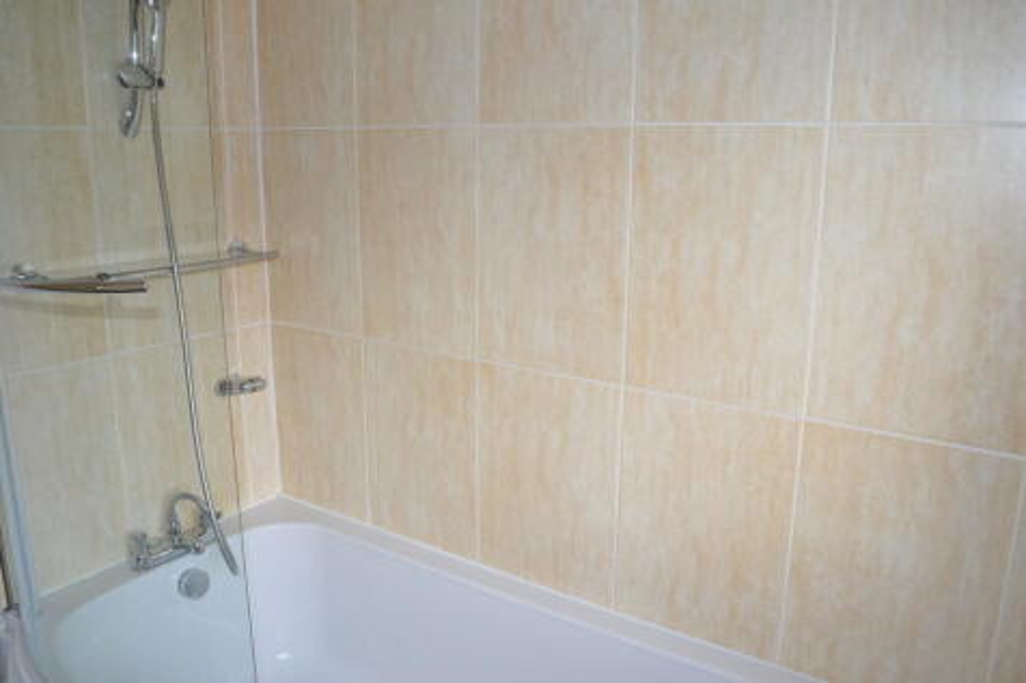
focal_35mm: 27
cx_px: 513
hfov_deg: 67.4
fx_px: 769
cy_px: 342
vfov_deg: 47.9
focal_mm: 18
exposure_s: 1/200
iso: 800
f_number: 6.3
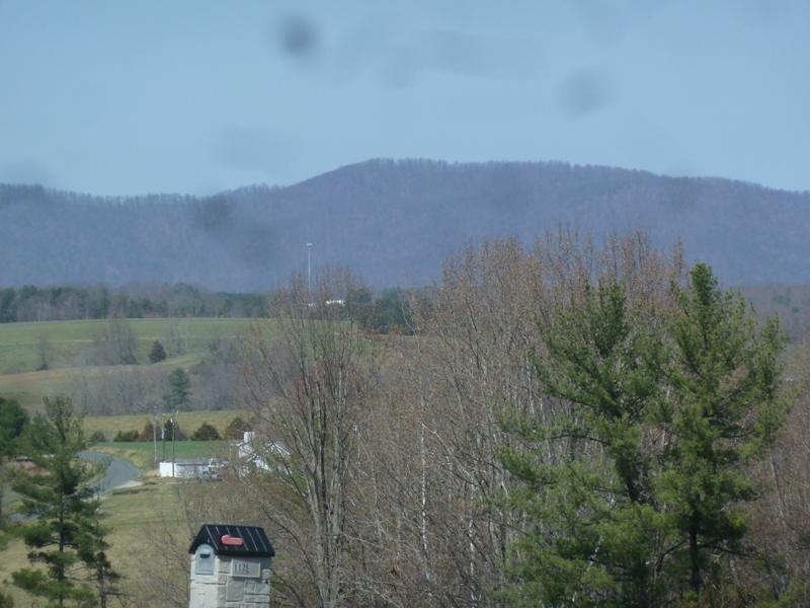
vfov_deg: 5.7
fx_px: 6084
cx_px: 405
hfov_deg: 7.6
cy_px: 304
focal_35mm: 260
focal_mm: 42.6
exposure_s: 1/800
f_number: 4.7
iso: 125
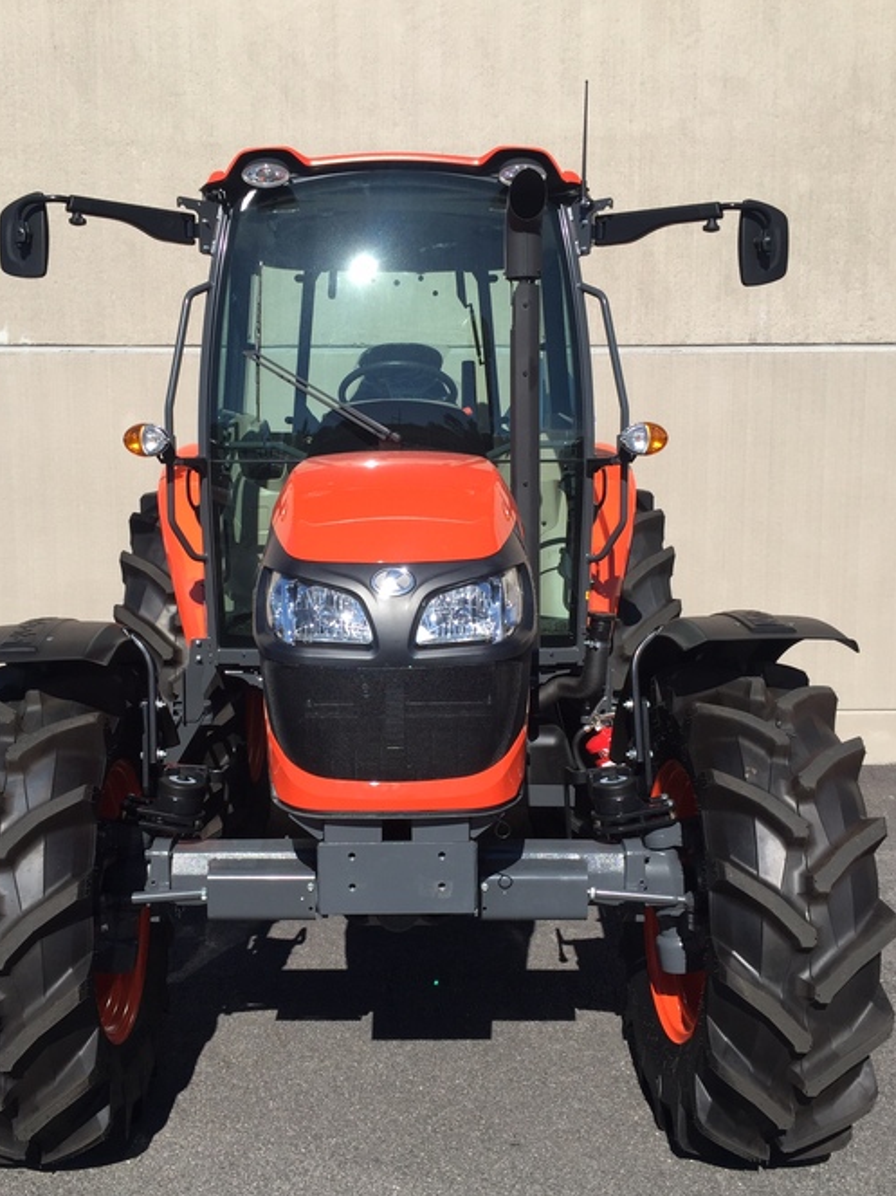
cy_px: 628
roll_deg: +0.6
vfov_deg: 52.6
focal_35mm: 35
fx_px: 1208
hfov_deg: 40.6
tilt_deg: -6.6
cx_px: 402
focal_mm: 4.15
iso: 32
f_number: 2.2
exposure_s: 1/1721
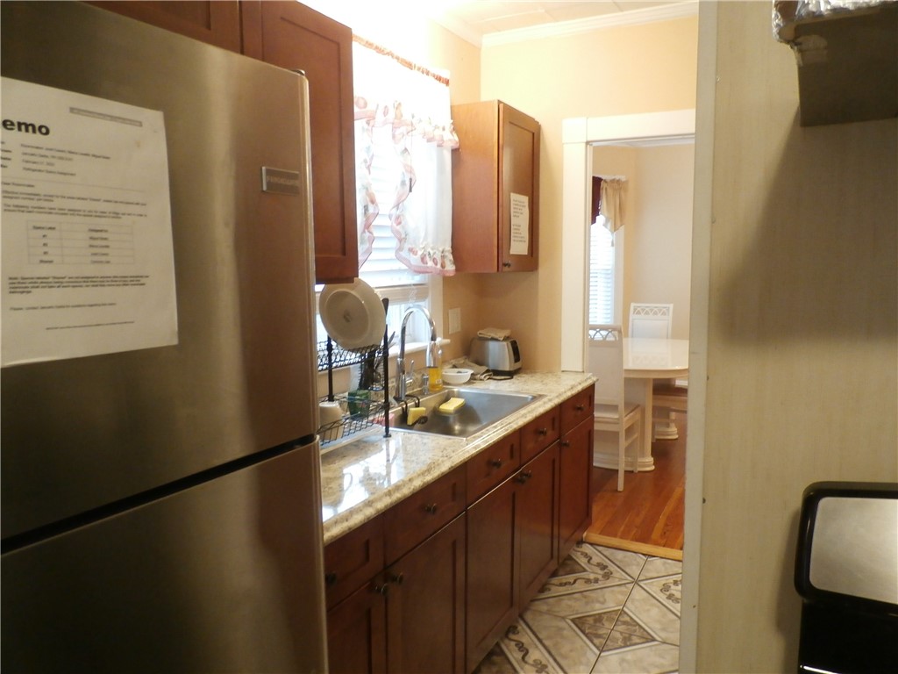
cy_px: 337
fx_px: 649
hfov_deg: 69.4
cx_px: 449
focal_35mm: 25
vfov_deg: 54.9
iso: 400
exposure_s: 1/20
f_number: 3
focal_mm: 4.5
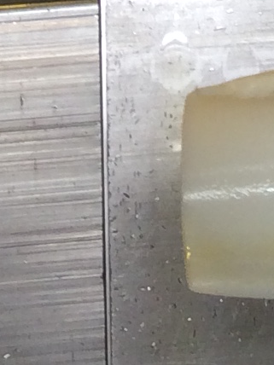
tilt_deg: -21.2
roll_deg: -2.4
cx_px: 410
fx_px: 2332
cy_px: -954
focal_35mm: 221
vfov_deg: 7.2
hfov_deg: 6.6
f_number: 2.2
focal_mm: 4.15
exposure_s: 1/30
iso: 50
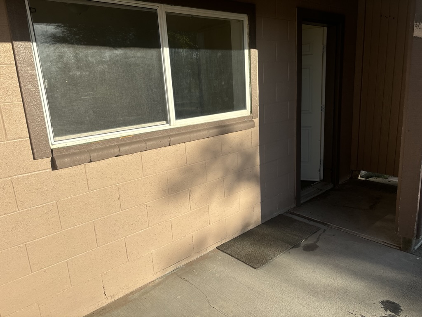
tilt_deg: -14.2
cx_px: 211
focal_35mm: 26
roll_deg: +3.7
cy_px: 158
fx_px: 317
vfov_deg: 53.1
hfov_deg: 67.3
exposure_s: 1/2710
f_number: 1.6
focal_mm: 5.96
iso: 50
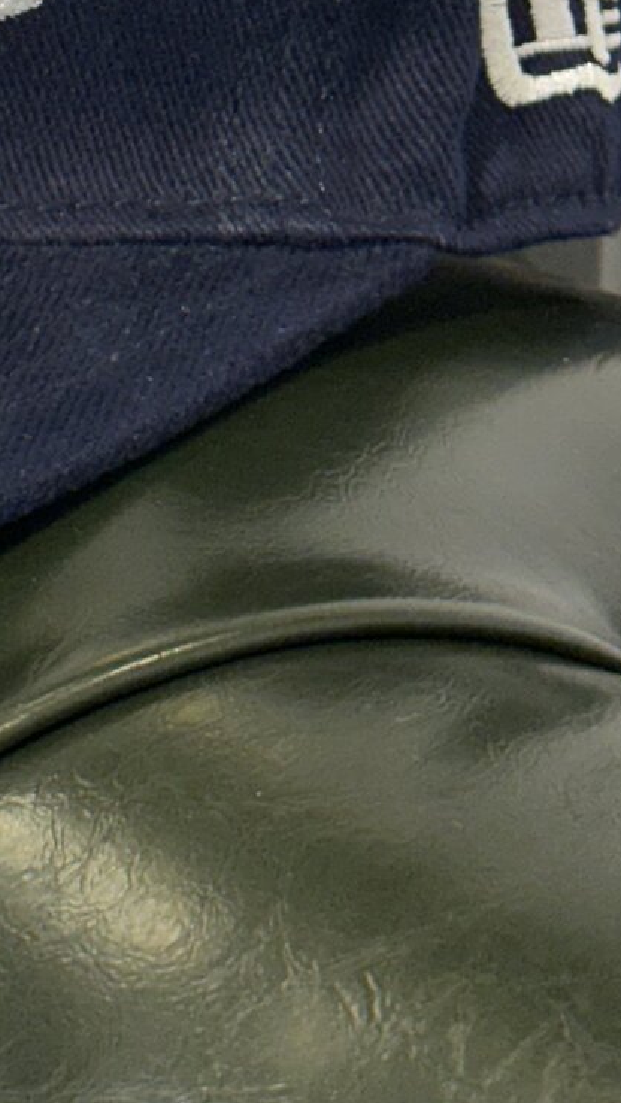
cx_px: -264
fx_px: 4418
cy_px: -313
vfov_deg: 13.7
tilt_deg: -13.1
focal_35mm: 151
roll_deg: -0.3
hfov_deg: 7.9
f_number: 1.78
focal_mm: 6.86
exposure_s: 1/100
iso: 64
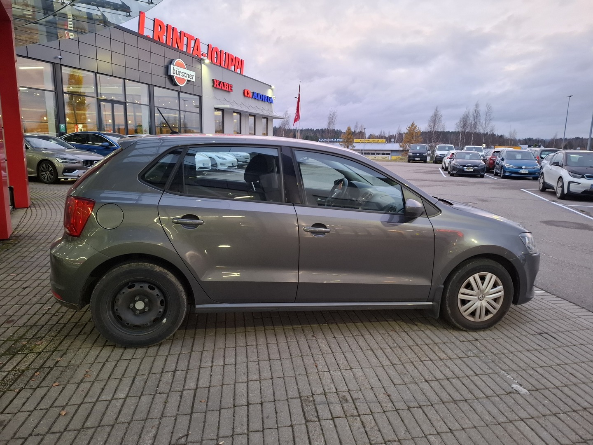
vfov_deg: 58.9
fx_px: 394
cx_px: 296
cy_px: 222
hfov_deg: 73.9
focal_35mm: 23
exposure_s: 1/50
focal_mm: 5.54
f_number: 1.8
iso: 160
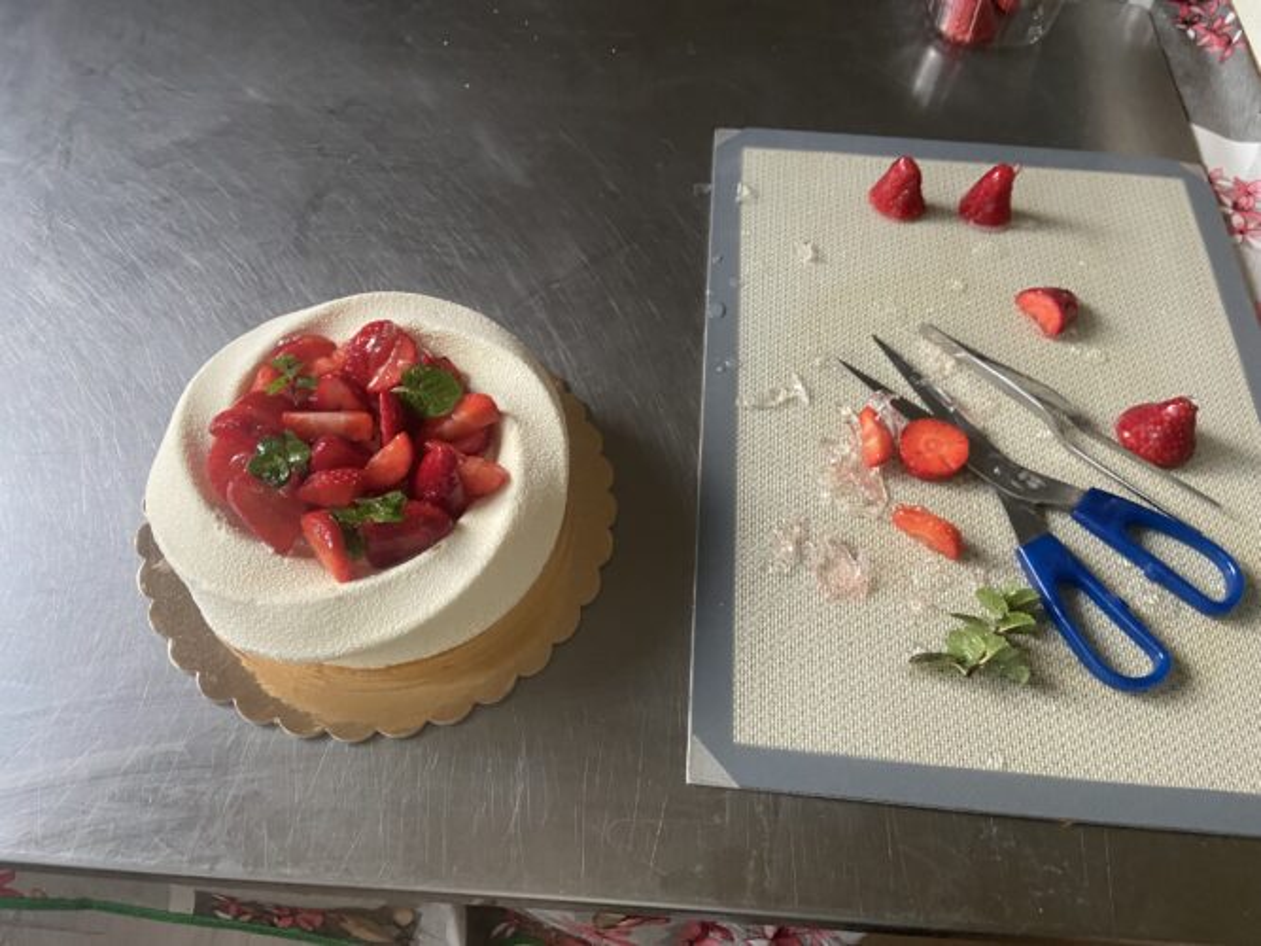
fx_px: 947
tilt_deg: -59.7
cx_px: 630
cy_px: 473
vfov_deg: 53.0
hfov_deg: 67.3
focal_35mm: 26
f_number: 1.8
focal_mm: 4.25
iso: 320
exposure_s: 1/60
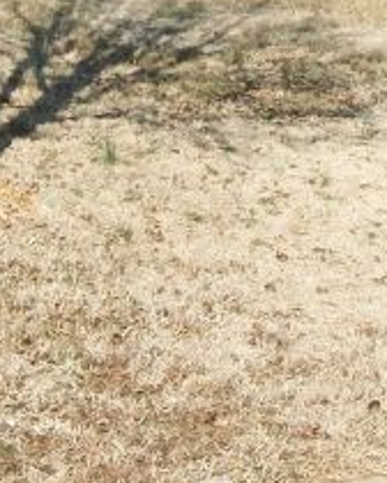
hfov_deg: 11.5
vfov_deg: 14.2
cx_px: 212
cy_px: 5
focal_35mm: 134
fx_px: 1918
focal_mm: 6
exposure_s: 1/400
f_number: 4.8
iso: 64
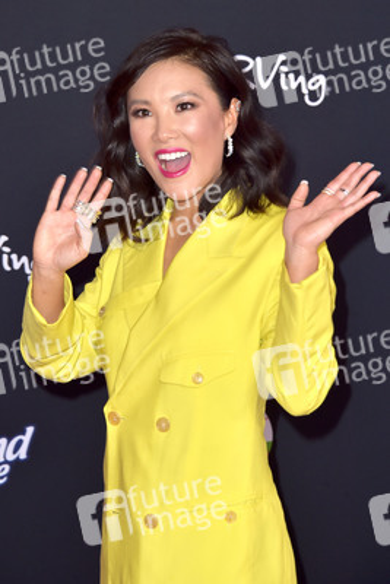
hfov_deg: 11.2
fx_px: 1981
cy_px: 292
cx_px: 195
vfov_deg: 16.8
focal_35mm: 122
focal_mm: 122
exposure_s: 1/250
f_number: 7.1
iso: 500
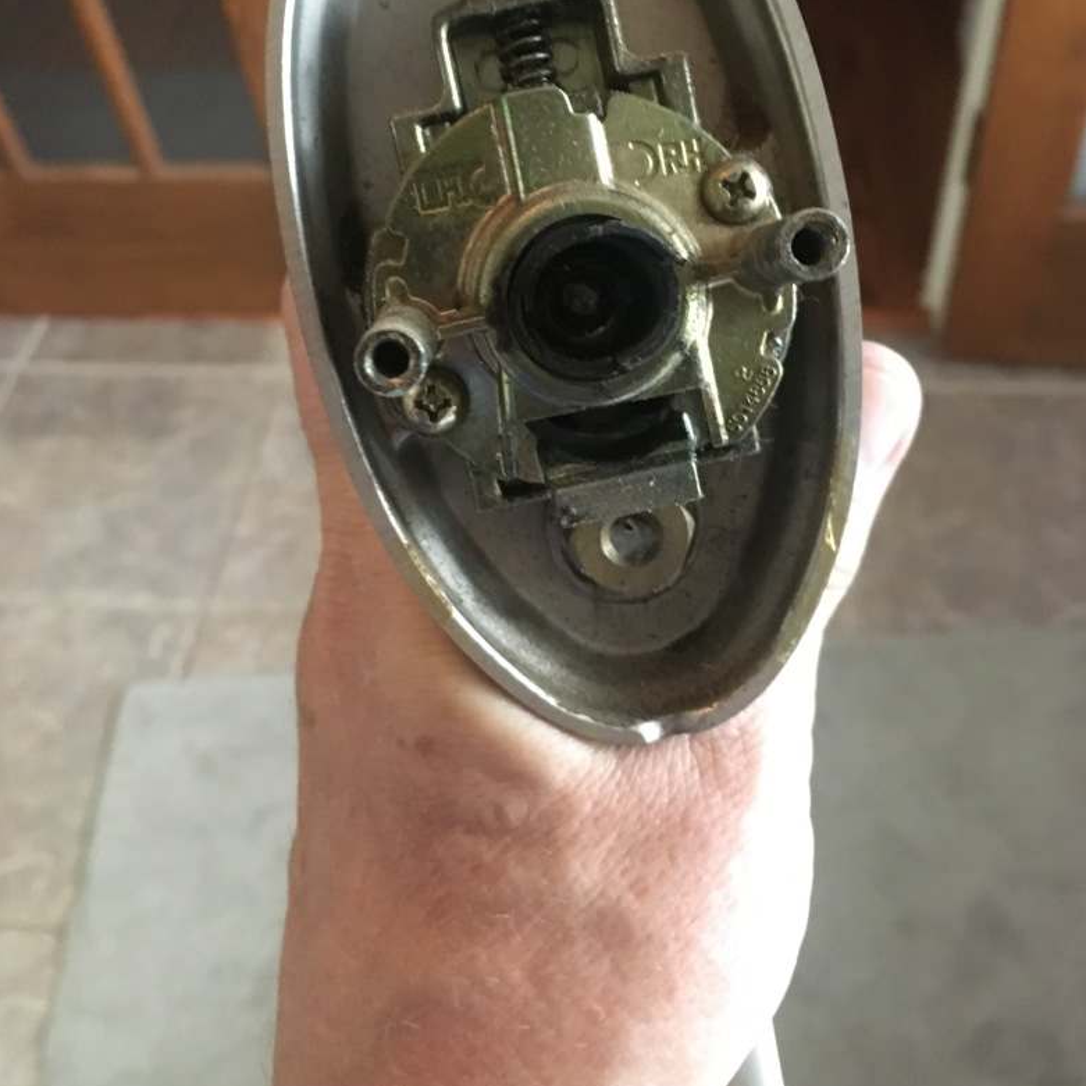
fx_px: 1242
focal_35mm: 35
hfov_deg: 47.2
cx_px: 552
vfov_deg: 46.9
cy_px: 424
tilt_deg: -49.9
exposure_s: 1/15
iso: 400
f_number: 2.2
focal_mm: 4.15
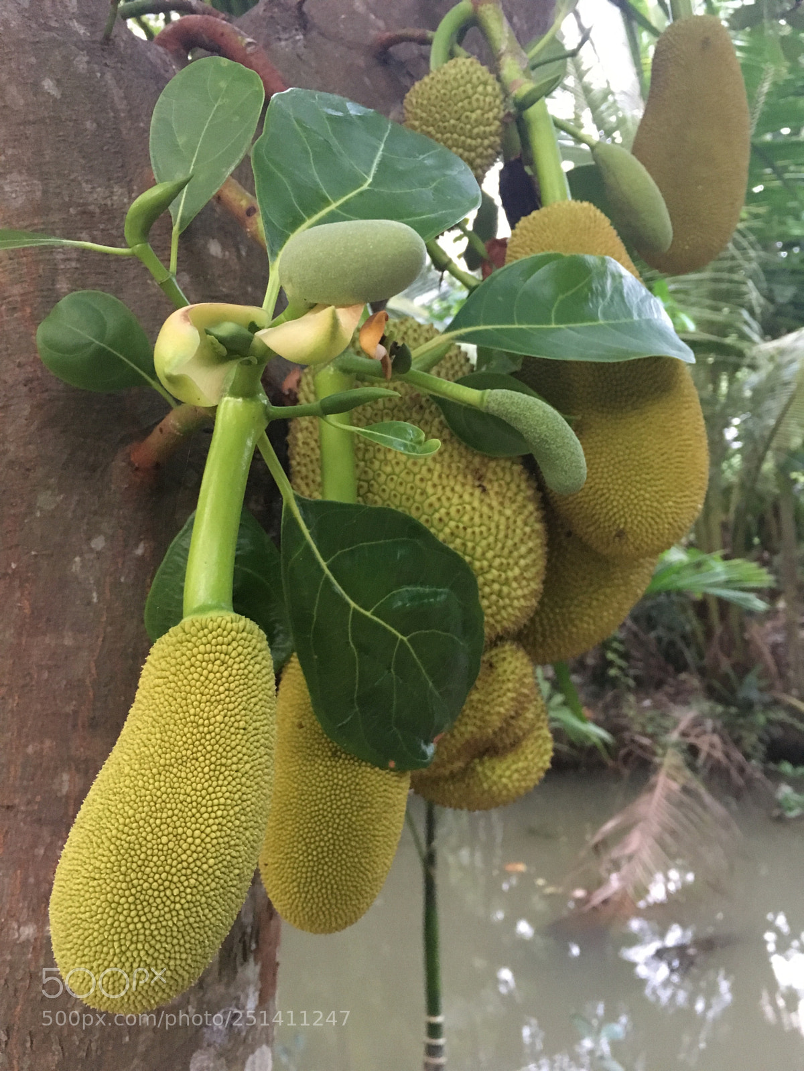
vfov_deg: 61.7
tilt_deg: +0.2
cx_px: 402
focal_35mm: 29
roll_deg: +2.7
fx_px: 898
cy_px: 536
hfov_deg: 48.2
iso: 250
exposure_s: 1/17
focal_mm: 4.15
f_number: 2.2
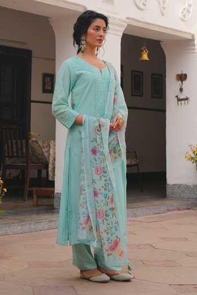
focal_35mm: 50
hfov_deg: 27.0
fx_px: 410
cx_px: 98
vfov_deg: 39.6
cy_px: 148
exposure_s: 1/320
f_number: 5
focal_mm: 50
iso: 400
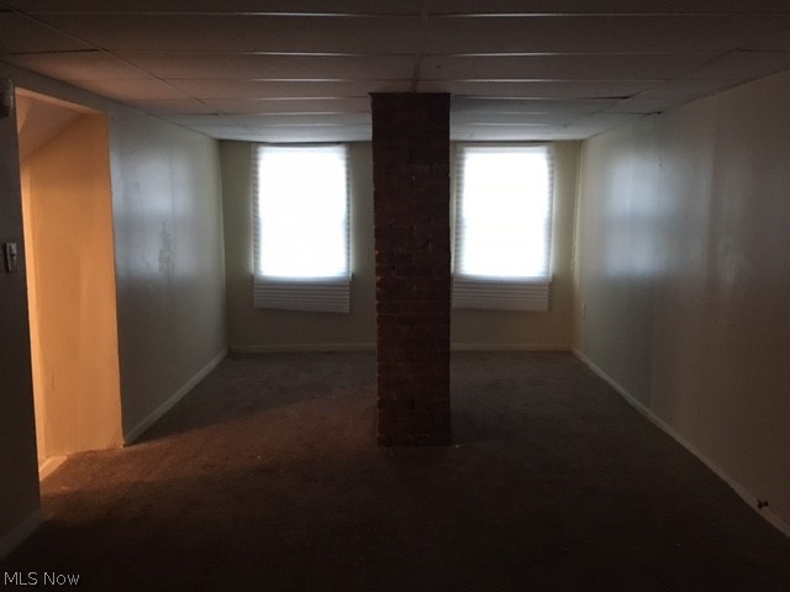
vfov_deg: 48.2
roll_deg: +0.3
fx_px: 662
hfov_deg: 61.7
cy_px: 296
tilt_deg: -6.5
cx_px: 395
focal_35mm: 29
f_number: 2.2
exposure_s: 1/20
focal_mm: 4.15
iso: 200
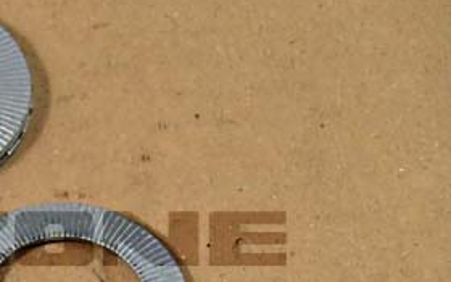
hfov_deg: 13.2
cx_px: -52
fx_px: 1905
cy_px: 276
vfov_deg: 8.4
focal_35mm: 155
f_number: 5.4
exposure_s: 1/60
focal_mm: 11.43
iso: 320
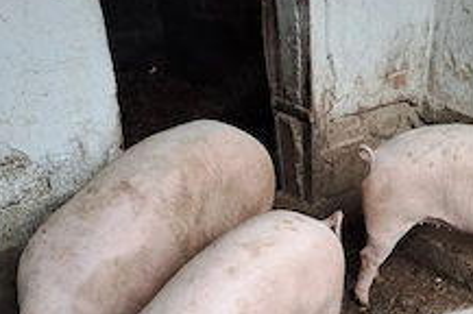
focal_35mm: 48
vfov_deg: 27.2
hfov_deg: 40.8
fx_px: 630
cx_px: 305
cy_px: 266
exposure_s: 1/120
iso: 64
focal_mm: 4.65
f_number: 1.8
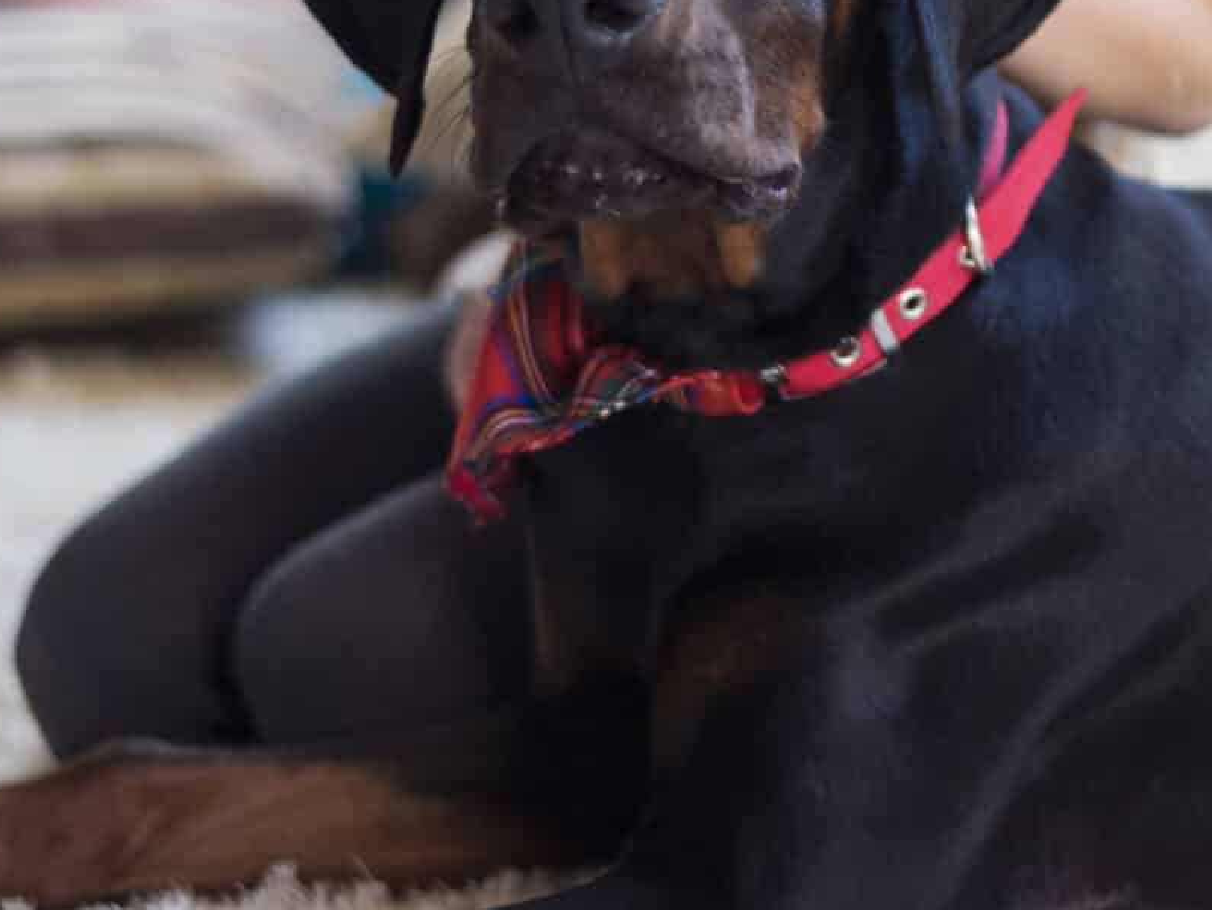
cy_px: -96
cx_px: 1191
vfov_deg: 9.5
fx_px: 5394
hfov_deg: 12.7
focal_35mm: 154
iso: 160
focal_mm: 50
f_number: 2
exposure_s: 1/125
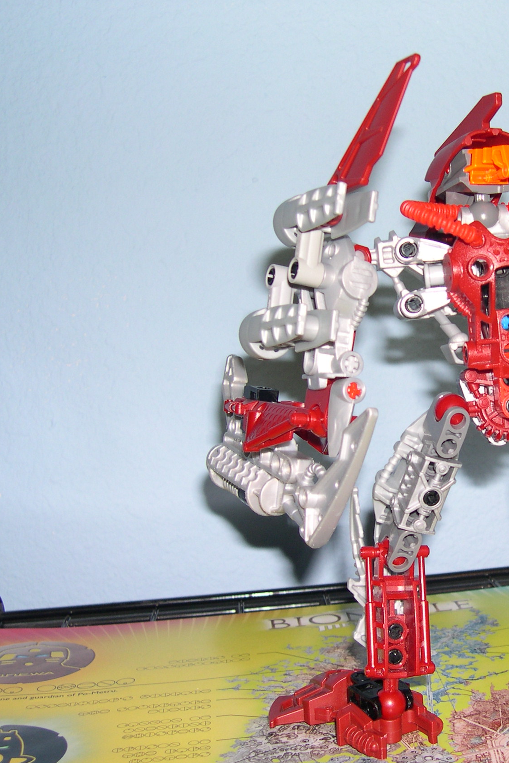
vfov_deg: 37.5
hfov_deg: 24.9
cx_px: 441
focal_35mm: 53
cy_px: 380
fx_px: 1124
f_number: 2.8
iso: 100
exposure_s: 1/60
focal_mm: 8
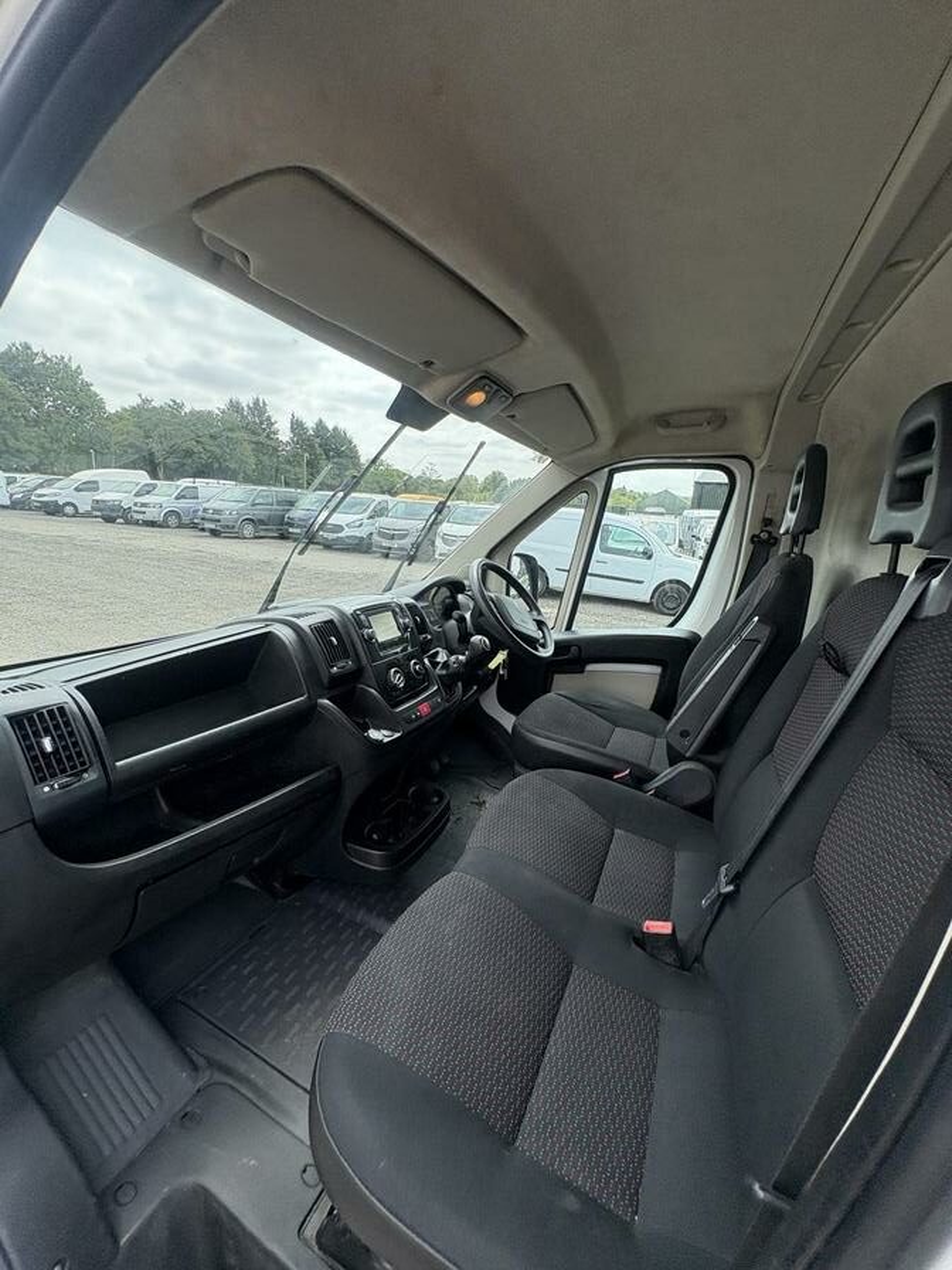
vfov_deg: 102.1
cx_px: 476
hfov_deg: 85.7
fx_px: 513
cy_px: 635
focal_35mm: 14
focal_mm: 2.22
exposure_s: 1/600
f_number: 2.2
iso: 40
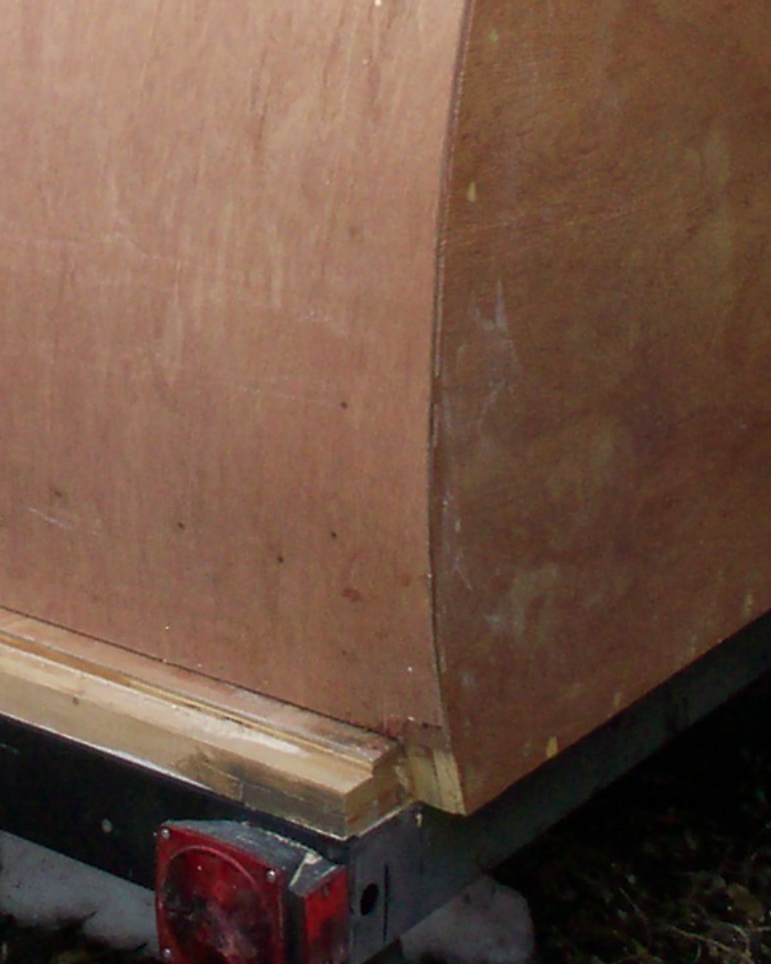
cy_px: -221
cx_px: -13
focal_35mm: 125
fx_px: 3566
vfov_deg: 14.8
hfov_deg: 12.2
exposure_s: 1/189
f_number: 4.5
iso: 100
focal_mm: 6
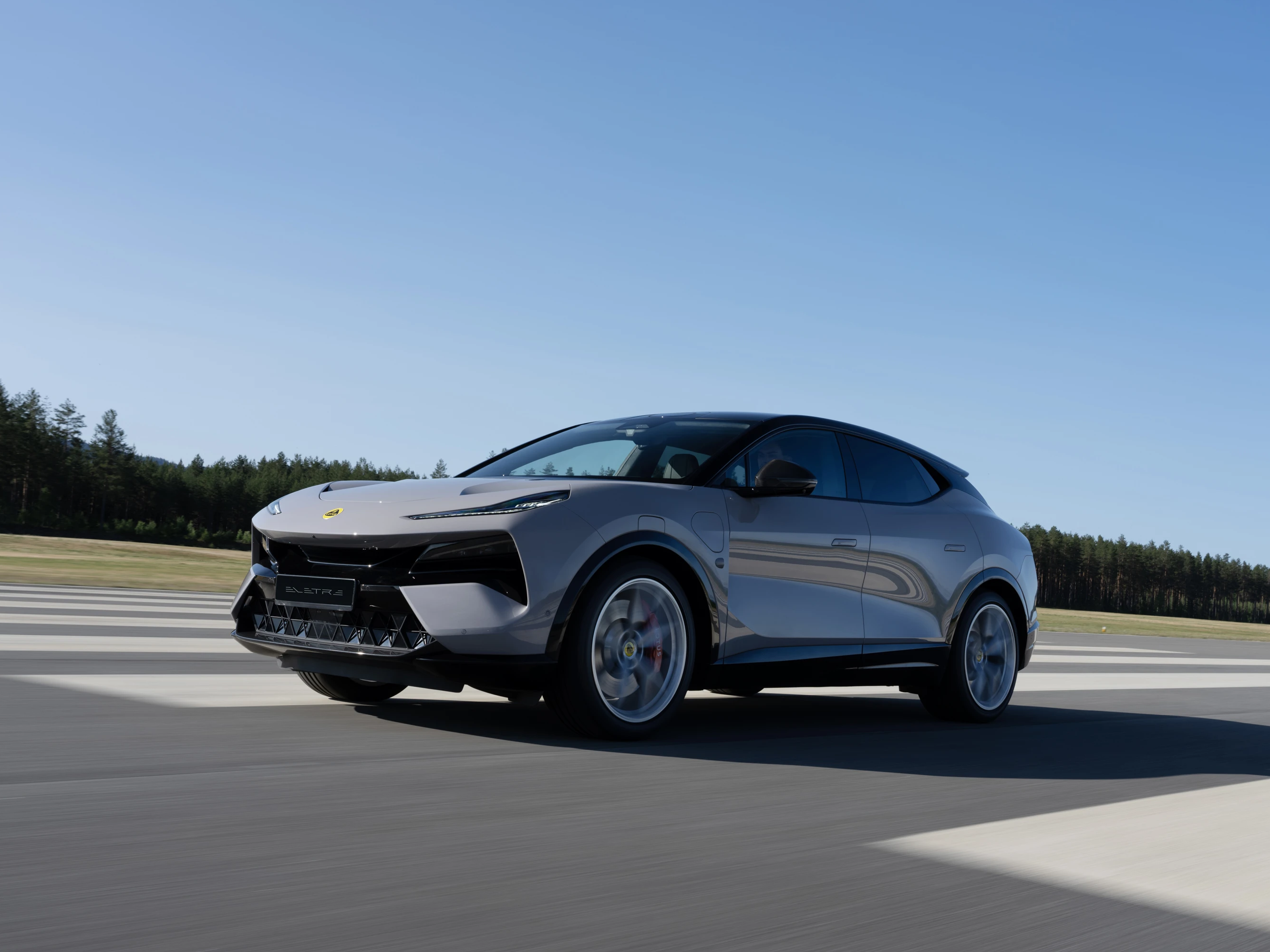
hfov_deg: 47.9
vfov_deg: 36.8
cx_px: 657
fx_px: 1431
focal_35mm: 39
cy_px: 476
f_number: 13
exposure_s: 1/25
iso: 50
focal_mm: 36
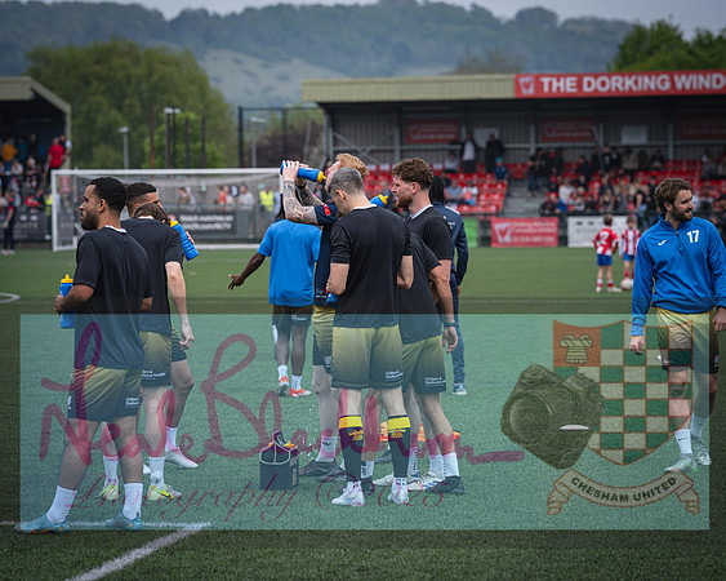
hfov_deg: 12.7
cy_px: 291
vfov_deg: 10.2
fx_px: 3266
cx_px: 341
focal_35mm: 152
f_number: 4
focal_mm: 135
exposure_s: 1/1150
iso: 200
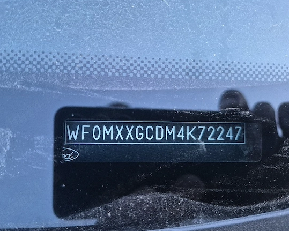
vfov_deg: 56.8
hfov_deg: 67.9
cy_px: 117
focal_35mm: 25
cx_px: 130
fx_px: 214
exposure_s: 1/100
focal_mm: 5.4
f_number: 1.8
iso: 1600
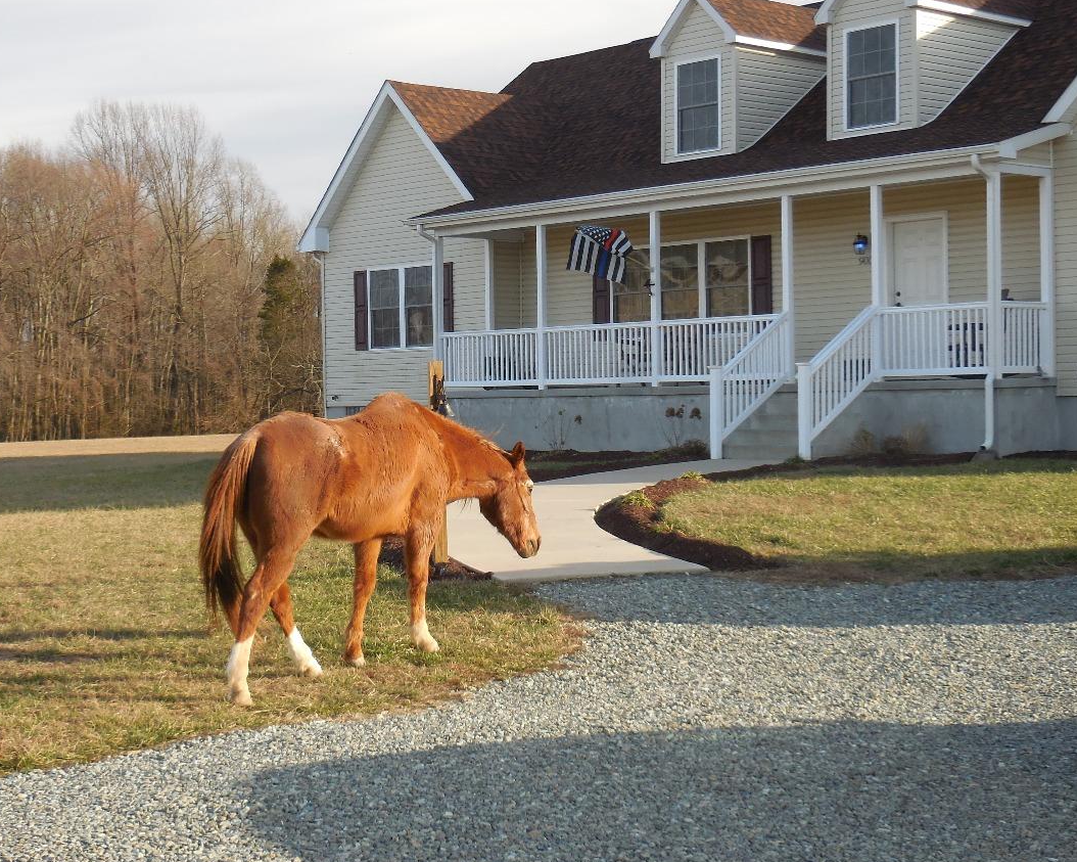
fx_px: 1912
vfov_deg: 25.4
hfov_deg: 31.4
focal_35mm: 60
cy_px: 395
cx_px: 460
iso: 125
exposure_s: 1/320
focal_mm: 8.1
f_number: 4.2
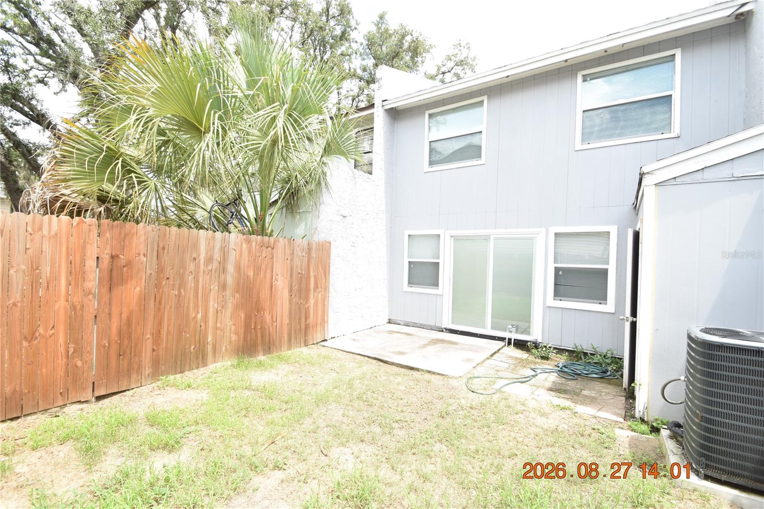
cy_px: 254
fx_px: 318
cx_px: 382
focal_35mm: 15
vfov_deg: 77.3
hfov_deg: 100.4
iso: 400
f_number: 8
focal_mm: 10
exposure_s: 1/250
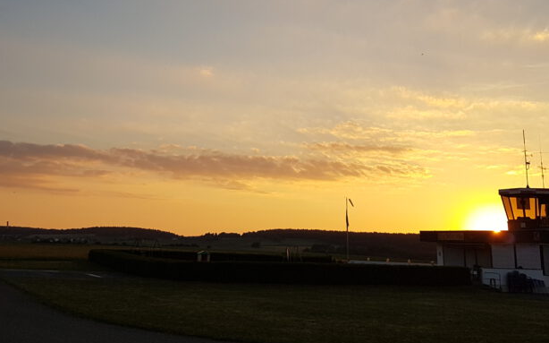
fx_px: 688
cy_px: 48
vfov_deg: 27.2
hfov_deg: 43.5
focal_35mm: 46
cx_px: 250
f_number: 1.7
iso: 40
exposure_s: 1/1268
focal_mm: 4.2
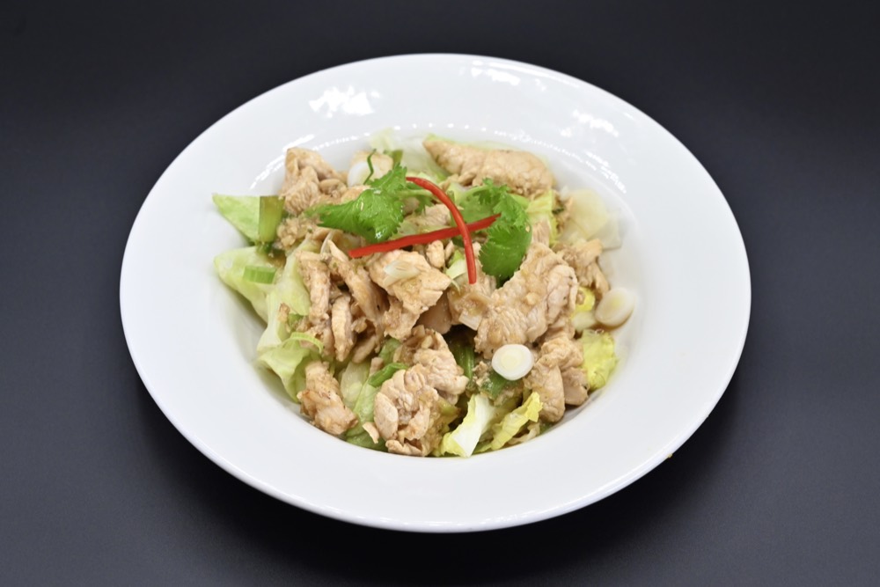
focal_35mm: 70
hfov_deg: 28.8
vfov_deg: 19.5
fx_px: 1711
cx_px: 440
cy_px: 294
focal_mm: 70
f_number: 7.1
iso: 640
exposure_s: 1/200
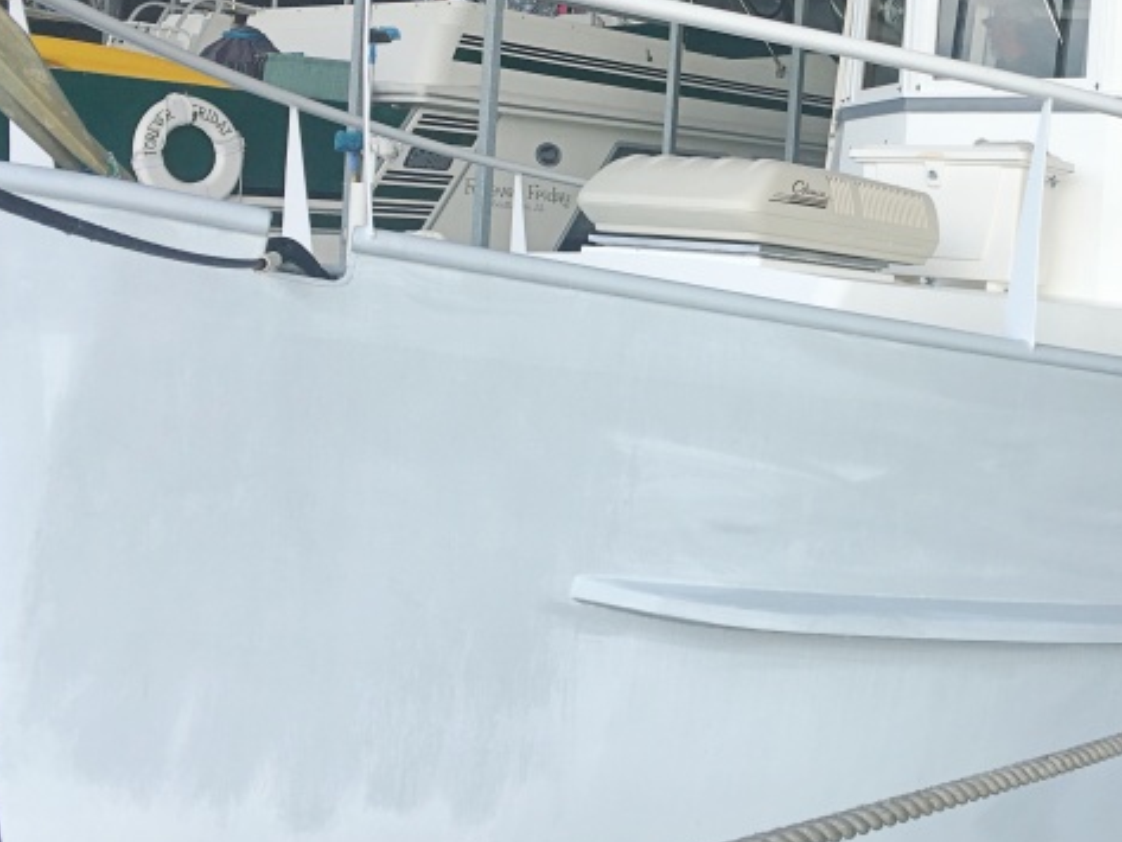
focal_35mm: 49
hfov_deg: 37.7
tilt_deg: -0.7
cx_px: 875
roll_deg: -4.5
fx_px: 1589
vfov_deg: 29.5
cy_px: 294
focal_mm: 4.15
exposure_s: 1/527
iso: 25
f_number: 2.2
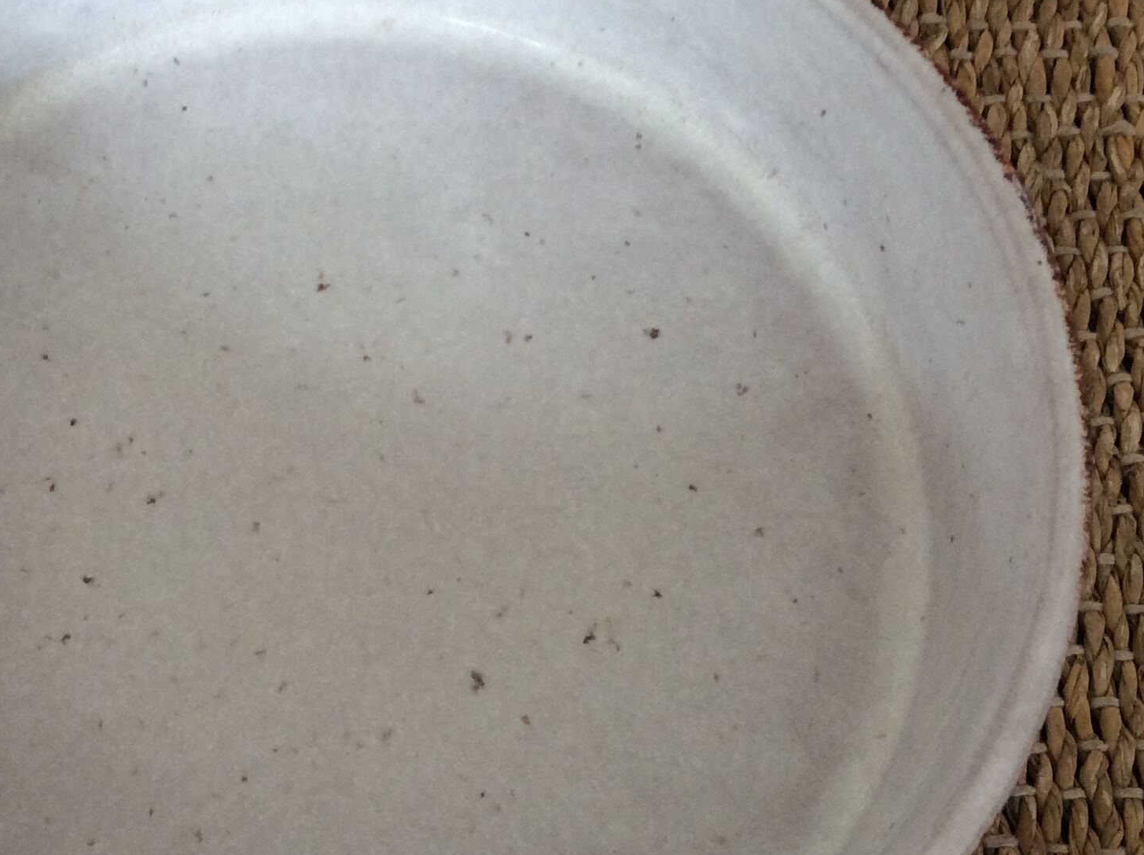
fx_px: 1881
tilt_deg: -67.6
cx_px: 318
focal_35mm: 57
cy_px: 442
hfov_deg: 33.3
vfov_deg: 25.6
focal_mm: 3.3
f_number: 2.4
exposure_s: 1/25
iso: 64
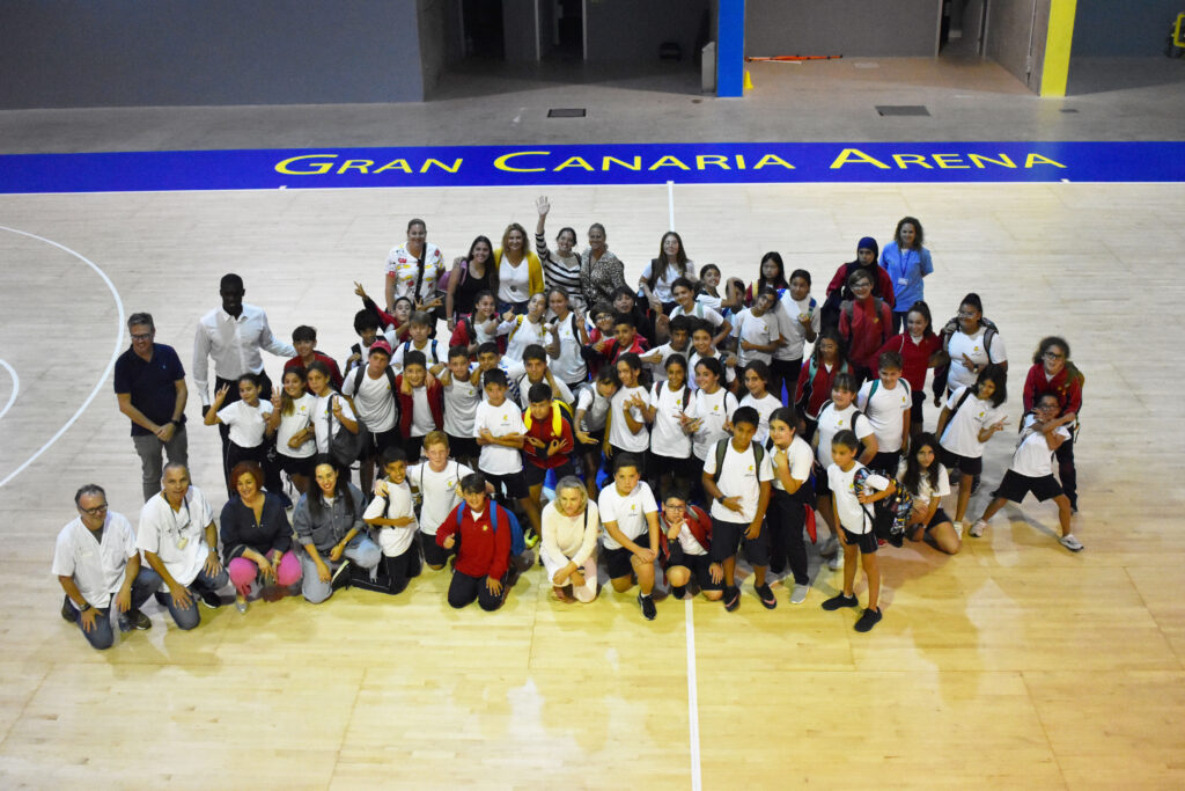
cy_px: 396
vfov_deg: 34.2
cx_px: 592
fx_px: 1284
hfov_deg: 49.5
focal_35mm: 39
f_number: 4
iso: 3200
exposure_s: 1/320
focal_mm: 26
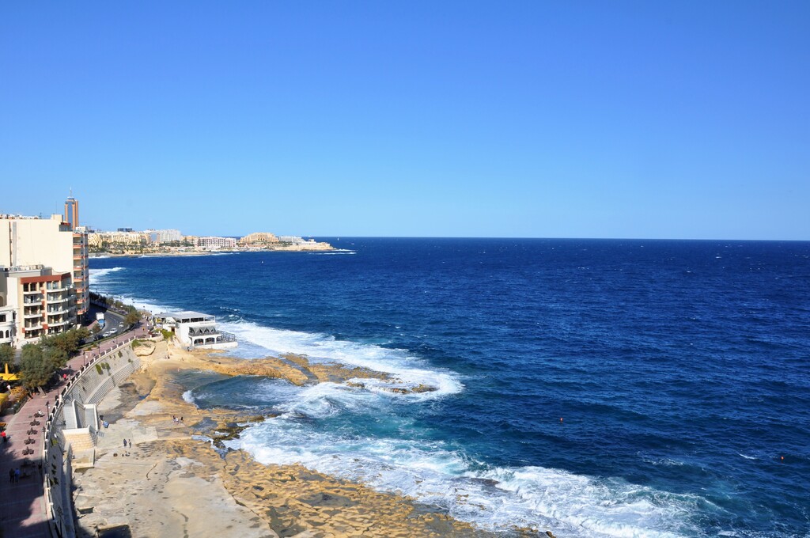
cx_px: 405
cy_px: 269
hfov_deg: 67.4
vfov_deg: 47.8
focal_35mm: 27
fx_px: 607
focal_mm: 18
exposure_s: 1/160
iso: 200
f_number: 14
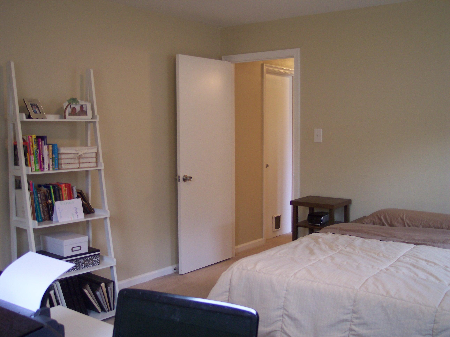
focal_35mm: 38
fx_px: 494
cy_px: 168
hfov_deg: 49.0
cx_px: 225
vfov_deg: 37.7
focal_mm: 8
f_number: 2.8
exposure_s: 1/30
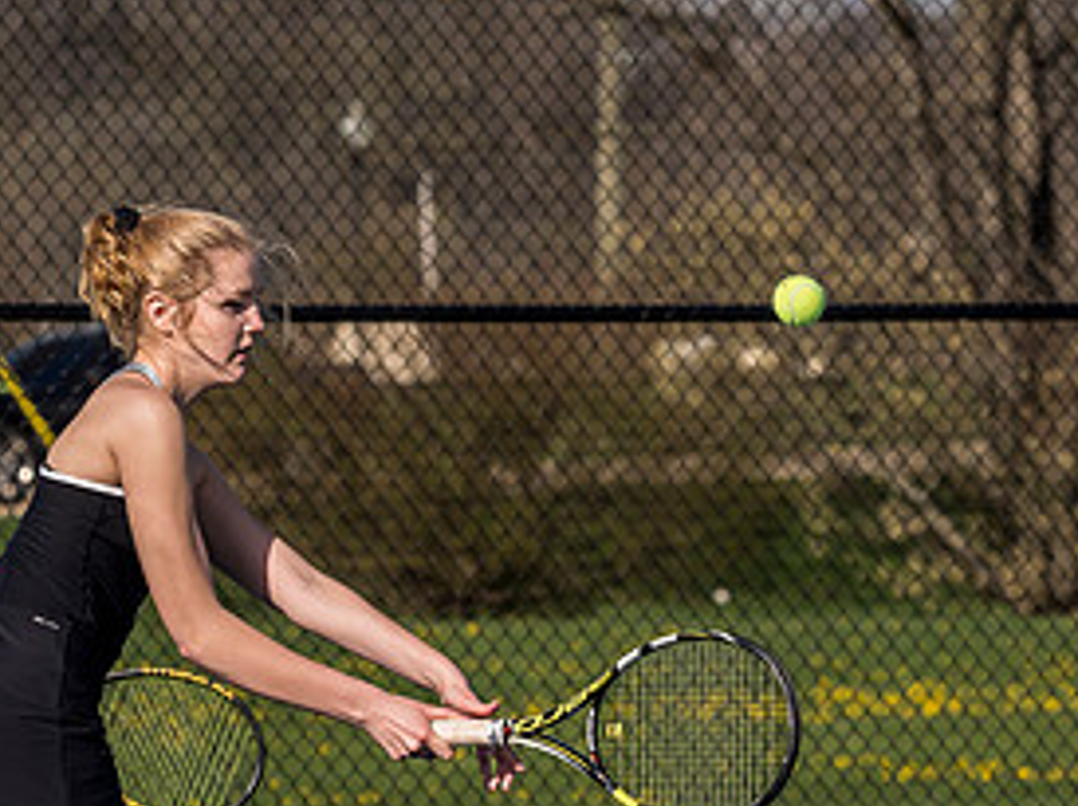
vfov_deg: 2.7
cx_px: 279
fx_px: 17144
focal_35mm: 551
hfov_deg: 3.6
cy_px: 710
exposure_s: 1/1600
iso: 400
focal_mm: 130
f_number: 5
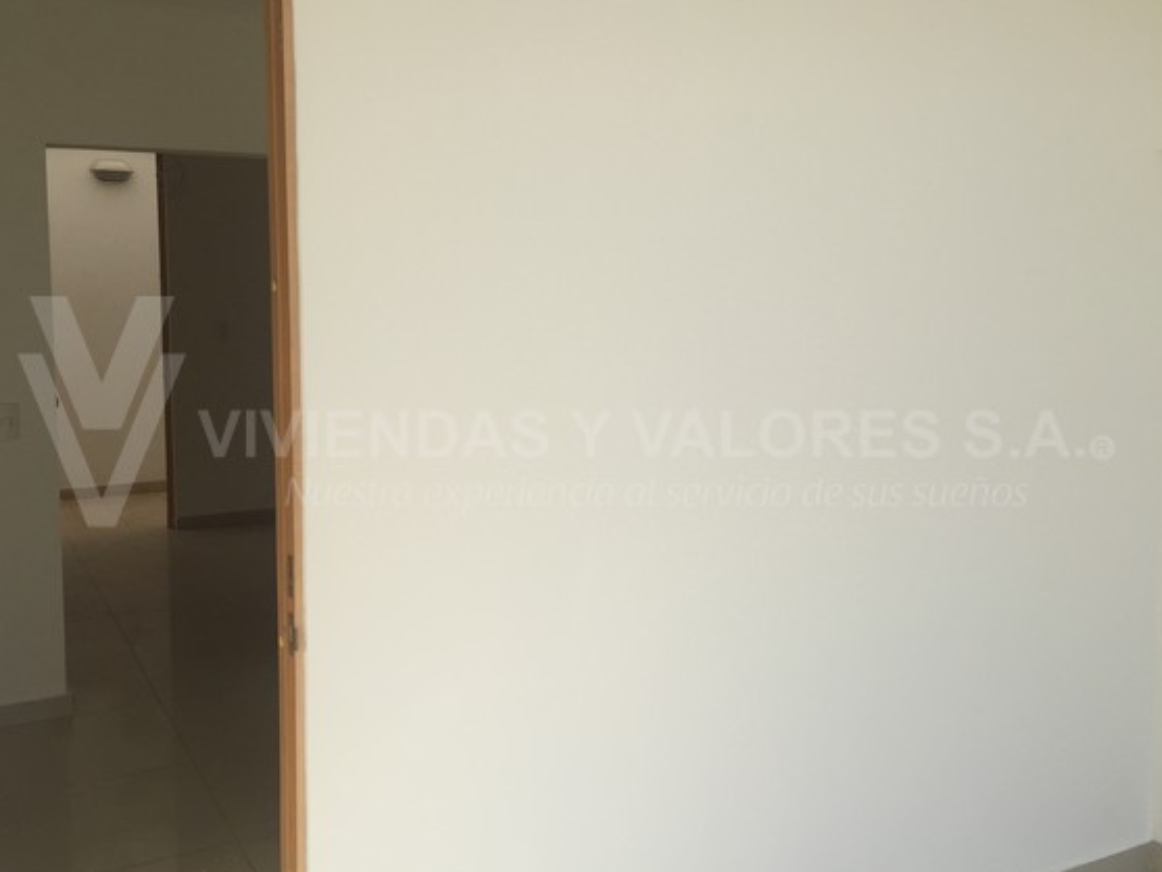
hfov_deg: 53.9
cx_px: 546
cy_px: 380
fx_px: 1142
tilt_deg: -5.4
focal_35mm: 34
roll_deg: +0.4
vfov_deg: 41.7
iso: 32
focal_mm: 4.15
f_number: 2.2
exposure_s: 1/1364
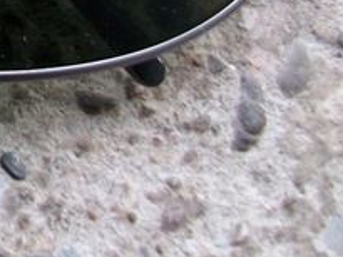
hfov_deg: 11.3
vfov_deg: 9.3
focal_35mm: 156
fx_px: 1547
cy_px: -130
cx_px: -358
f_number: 2.9
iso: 88
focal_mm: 5.7
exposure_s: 1/40
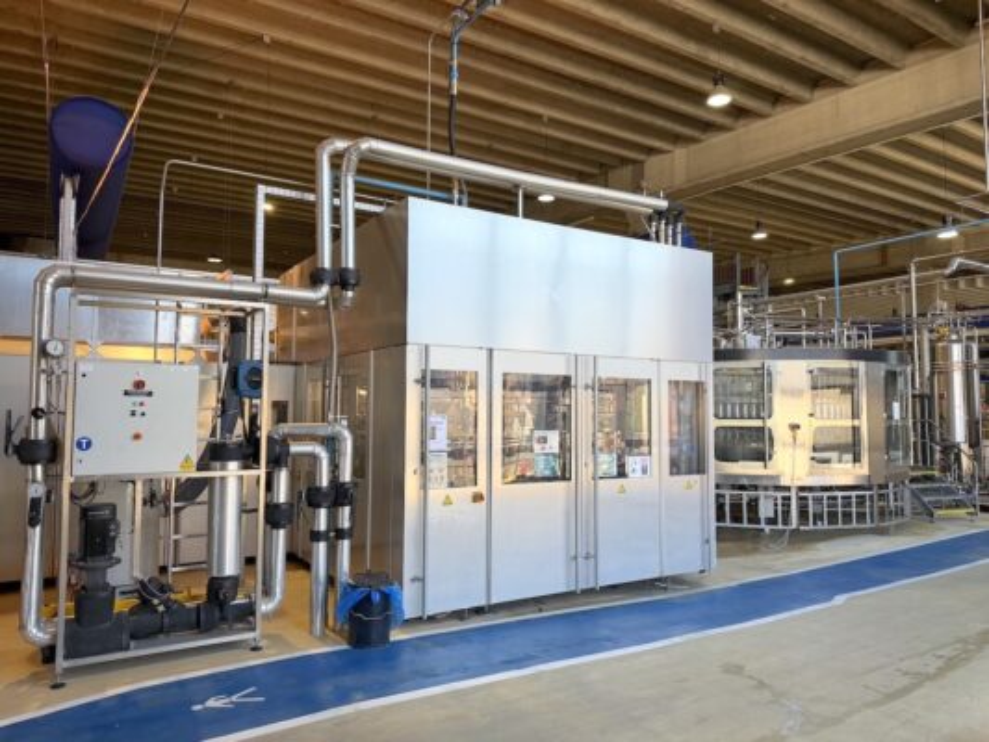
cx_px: 494
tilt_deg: +3.5
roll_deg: -0.2
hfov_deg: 71.6
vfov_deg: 56.8
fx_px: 686
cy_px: 371
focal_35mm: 24
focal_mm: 6.76
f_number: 1.78
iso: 80
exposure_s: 1/121
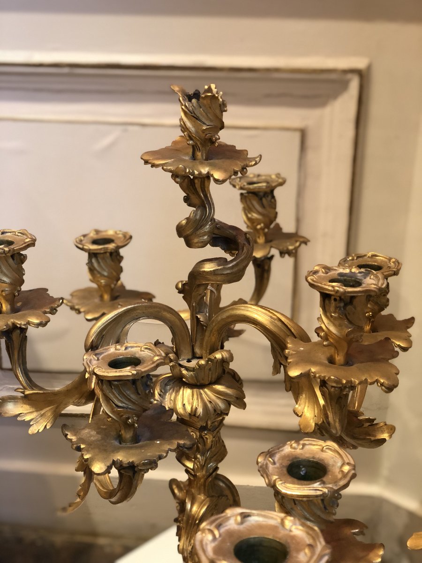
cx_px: 211
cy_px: 282
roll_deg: -0.3
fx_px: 845
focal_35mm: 52
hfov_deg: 28.0
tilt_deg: -22.7
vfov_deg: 36.8
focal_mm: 6
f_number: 2.4
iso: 125
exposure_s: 1/33
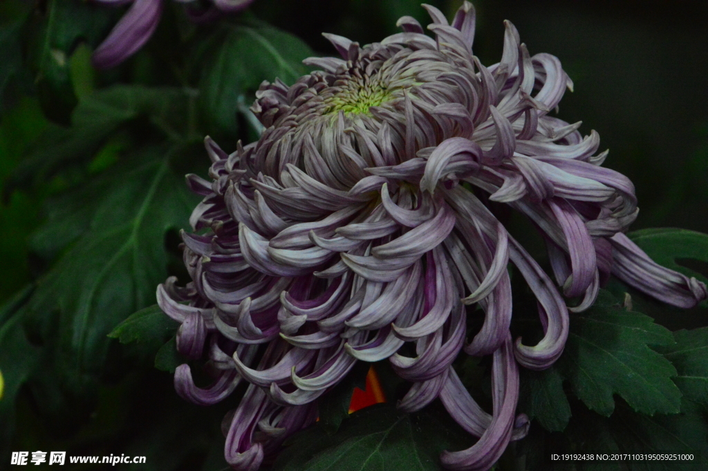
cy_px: 236
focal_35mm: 450
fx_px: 8843
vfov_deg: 3.1
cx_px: 354
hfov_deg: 4.6
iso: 6400
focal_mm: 300
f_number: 13
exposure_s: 1/20
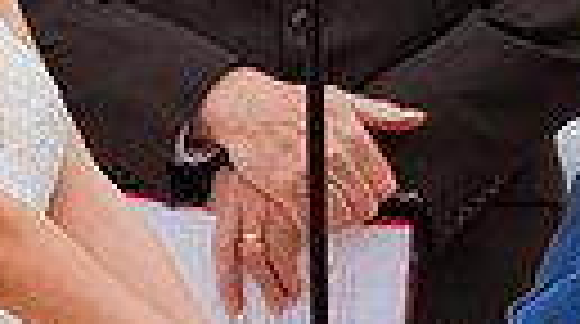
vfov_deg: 1.9
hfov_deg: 3.4
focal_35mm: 637
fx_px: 9778
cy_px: -216
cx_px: 9
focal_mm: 135
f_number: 1.8
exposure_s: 1/2000
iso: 500
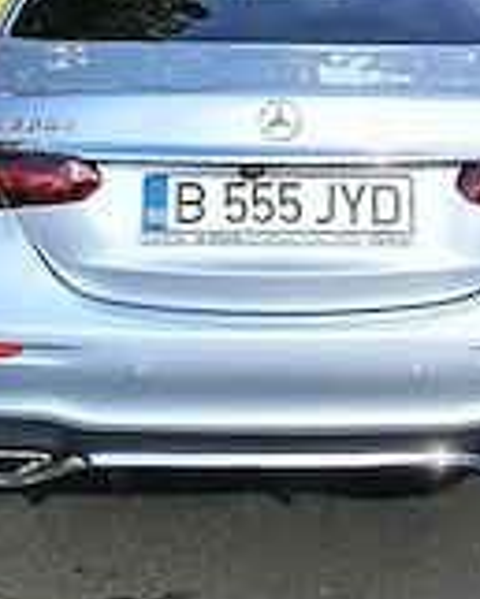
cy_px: 7
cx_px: 283
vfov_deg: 26.5
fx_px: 1206
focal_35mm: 68
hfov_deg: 22.5
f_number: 1.75
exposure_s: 1/333
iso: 100
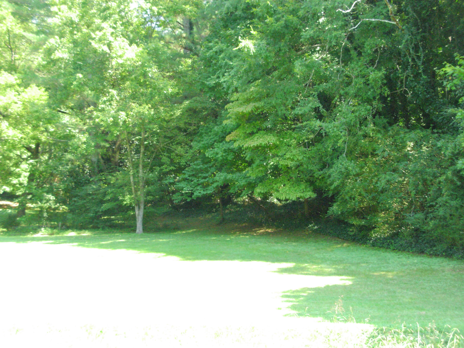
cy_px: 174
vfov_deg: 25.2
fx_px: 777
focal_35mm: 58
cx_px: 232
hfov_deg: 33.2
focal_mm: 9.5
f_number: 3.3
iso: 400
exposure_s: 1/228
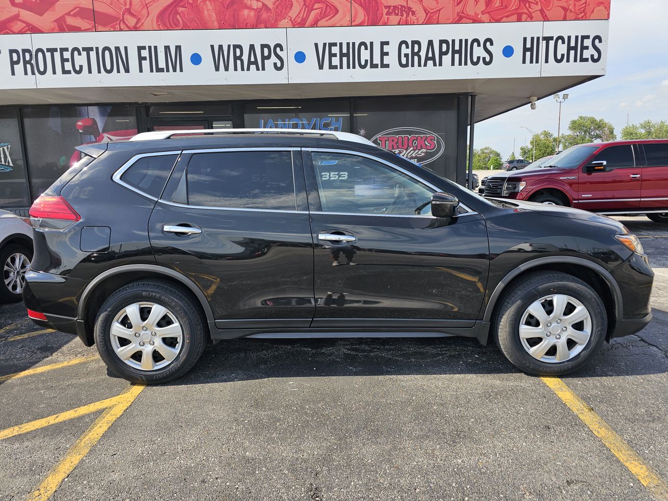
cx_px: 334
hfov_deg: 73.9
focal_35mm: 23
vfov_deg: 58.9
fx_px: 444
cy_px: 250
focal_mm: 6.3
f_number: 1.7
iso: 10
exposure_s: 1/372
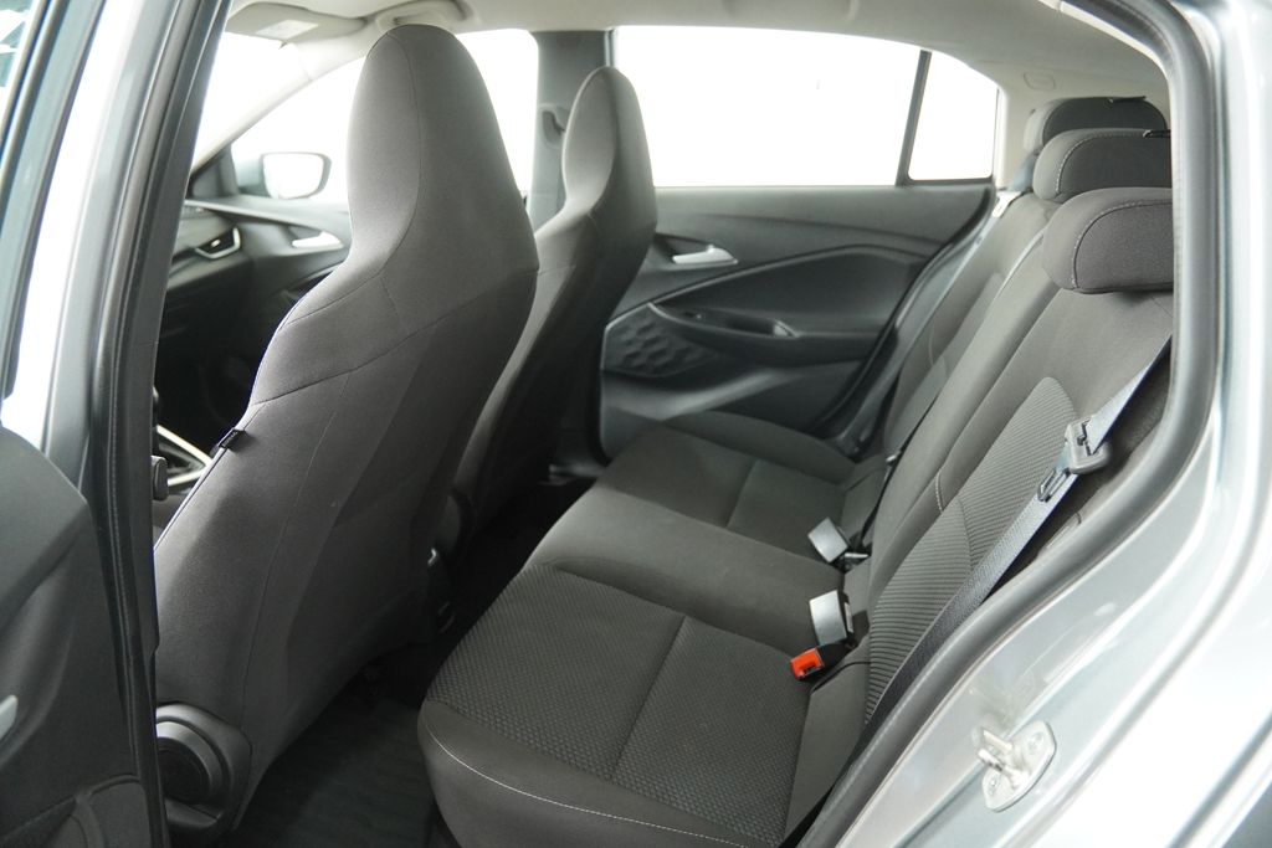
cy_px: 424
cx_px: 636
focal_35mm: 26
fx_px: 901
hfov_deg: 70.4
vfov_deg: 50.4
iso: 2000
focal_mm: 17
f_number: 2.8
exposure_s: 1/160
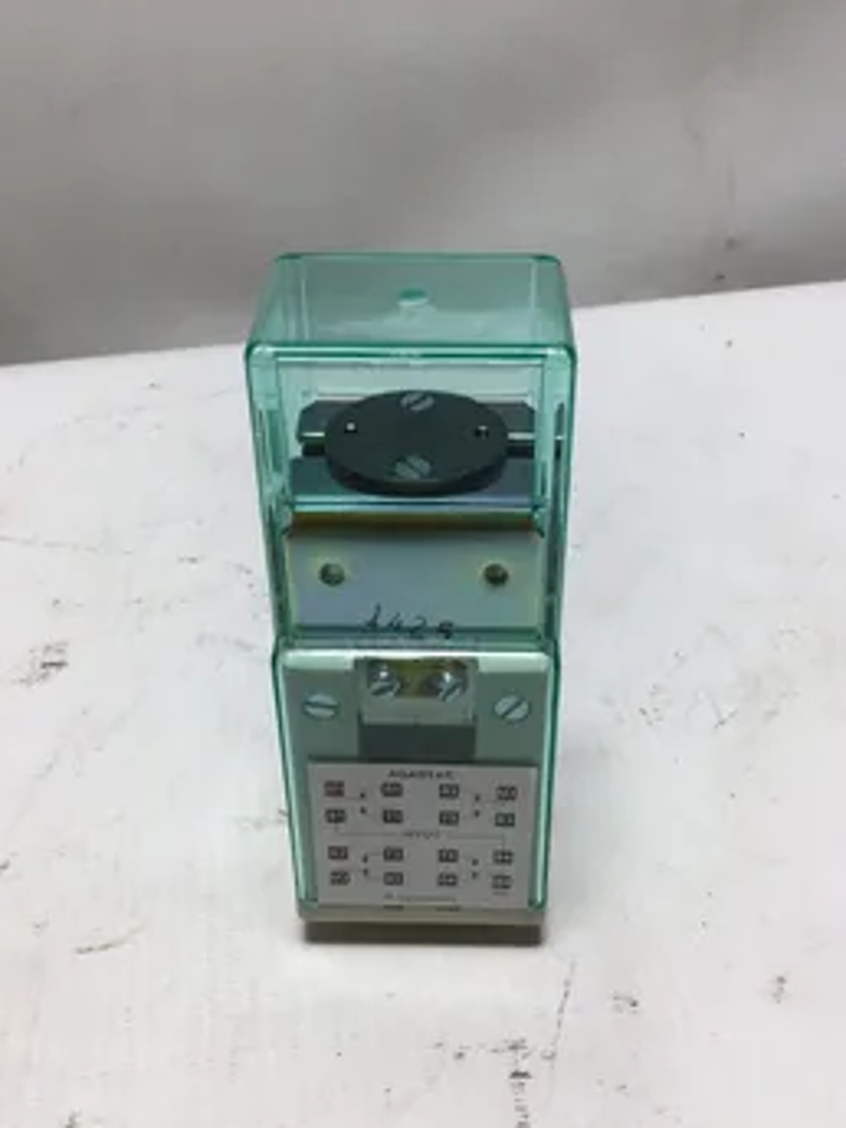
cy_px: 597
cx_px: 430
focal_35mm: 36
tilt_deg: -36.8
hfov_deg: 39.7
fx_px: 1173
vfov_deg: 51.3
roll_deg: +1.3
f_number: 2.4
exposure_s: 1/181
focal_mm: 3.3
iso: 25
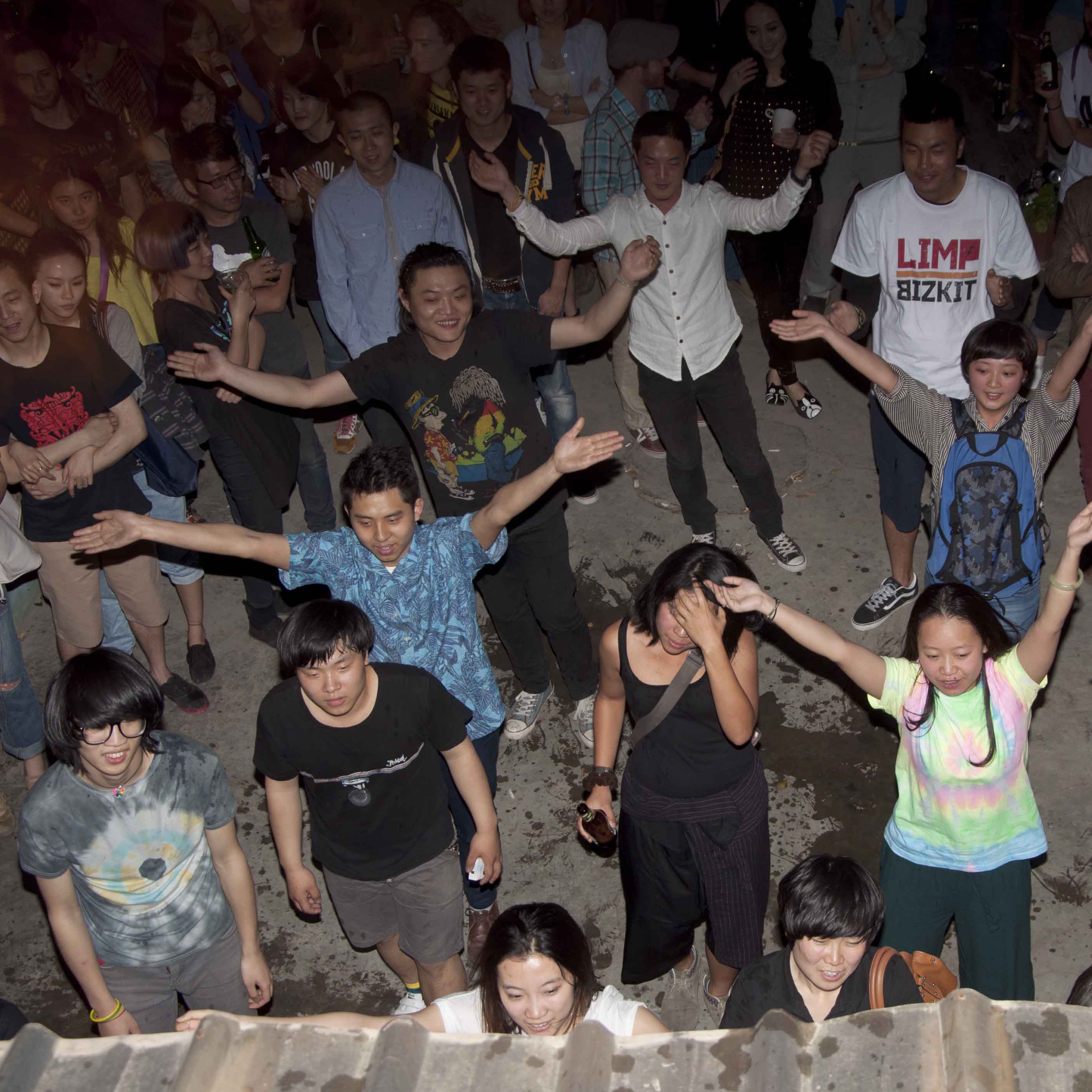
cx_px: 697
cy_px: 549
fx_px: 2070
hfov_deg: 29.4
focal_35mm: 58
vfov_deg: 29.6
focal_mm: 30
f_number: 6.3
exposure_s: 1/2.5
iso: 160
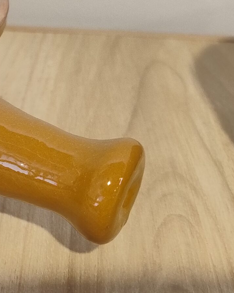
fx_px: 580
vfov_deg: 28.3
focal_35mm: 67
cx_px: -140
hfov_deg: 19.2
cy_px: 124
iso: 503
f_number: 1.8
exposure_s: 1/50
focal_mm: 5.56
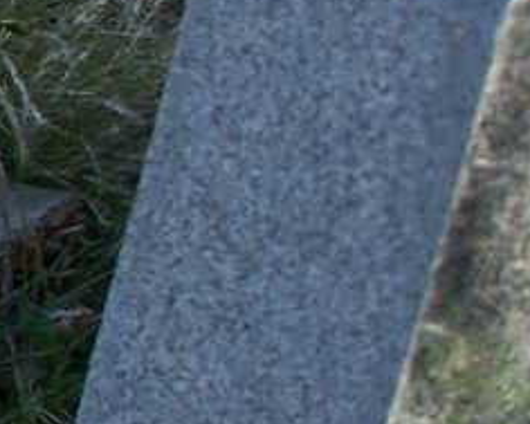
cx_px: -779
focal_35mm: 293
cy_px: -119
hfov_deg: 6.3
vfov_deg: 5.3
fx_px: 4598
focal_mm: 9.8
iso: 80
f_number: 3.1
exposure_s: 1/250
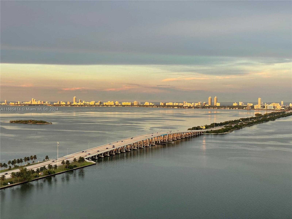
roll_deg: +0.2
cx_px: 146
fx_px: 439
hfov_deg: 36.8
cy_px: 110
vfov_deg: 28.0
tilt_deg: -0.7
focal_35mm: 52
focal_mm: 6
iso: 64
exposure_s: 1/99
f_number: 2
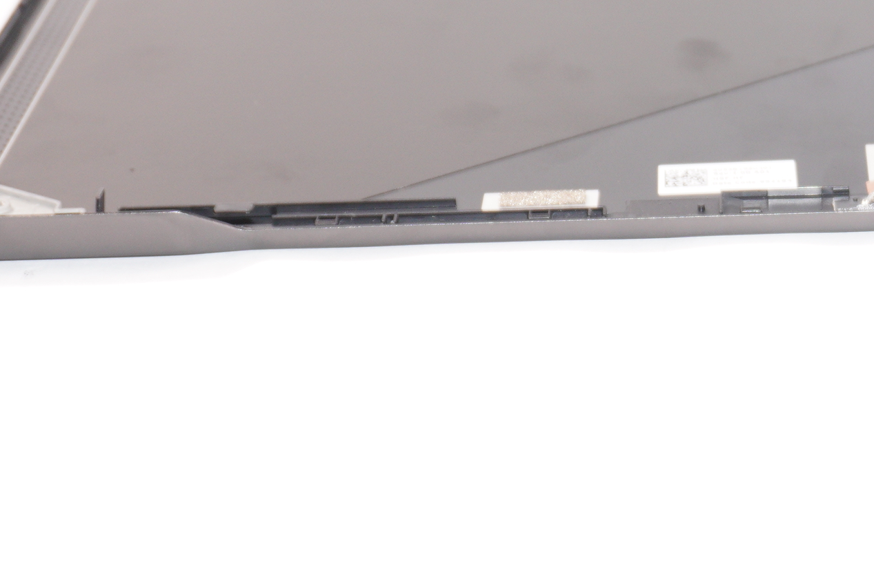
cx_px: 892
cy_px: 43
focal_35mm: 114
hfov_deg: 17.5
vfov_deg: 11.9
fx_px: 2765
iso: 320
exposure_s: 1/80
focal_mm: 32
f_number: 5.6
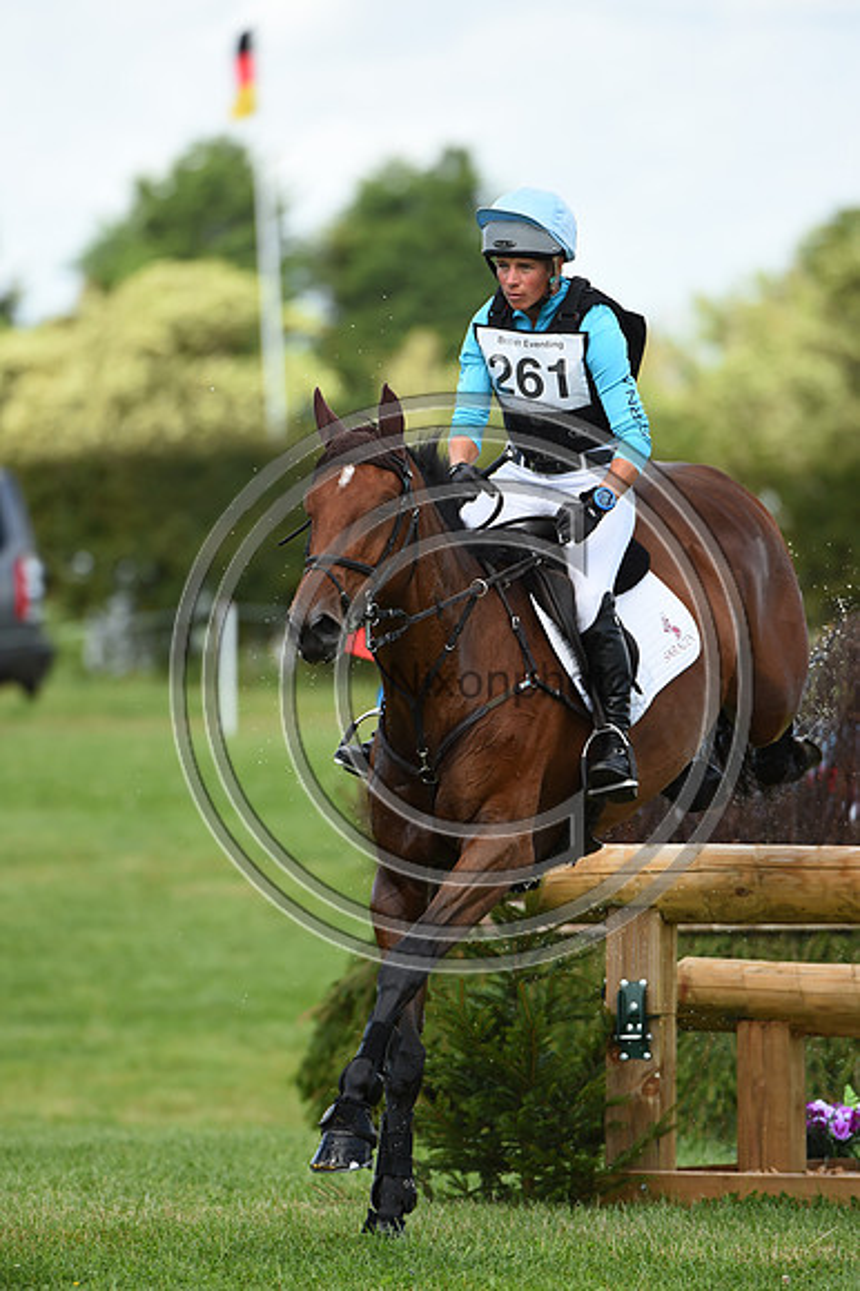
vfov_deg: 5.2
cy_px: 646
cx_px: 430
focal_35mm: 400
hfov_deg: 3.4
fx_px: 14349
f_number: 5.6
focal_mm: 400
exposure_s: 1/1250
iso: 640
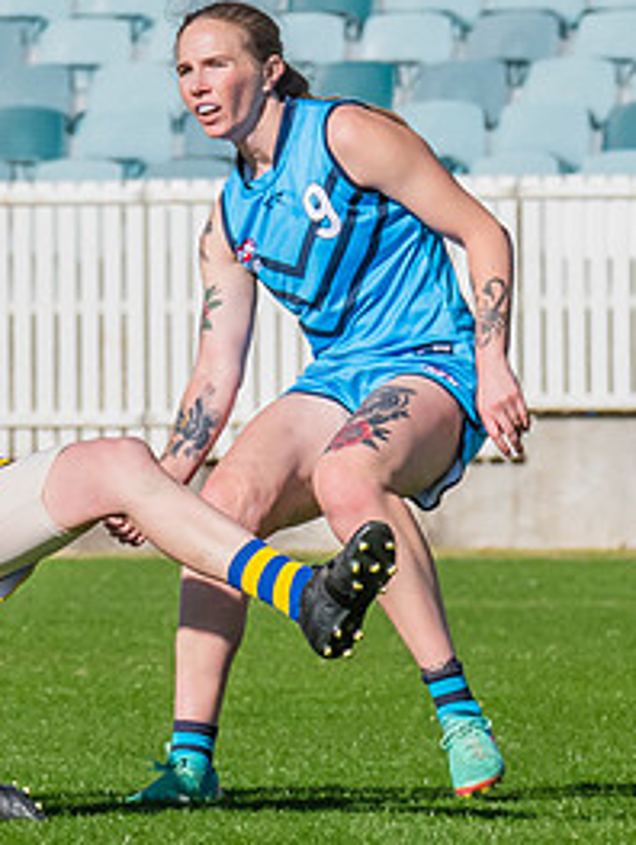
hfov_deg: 1.3
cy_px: 365
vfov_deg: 1.7
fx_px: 27835
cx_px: -57
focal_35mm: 1139
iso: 800
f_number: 13
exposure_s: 1/1250
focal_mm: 270
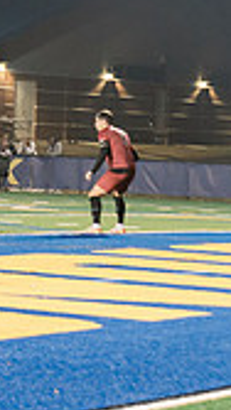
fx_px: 2764
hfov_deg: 4.6
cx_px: -477
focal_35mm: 254
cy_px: 90
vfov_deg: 8.5
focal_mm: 70
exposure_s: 1/160
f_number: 4
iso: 2500
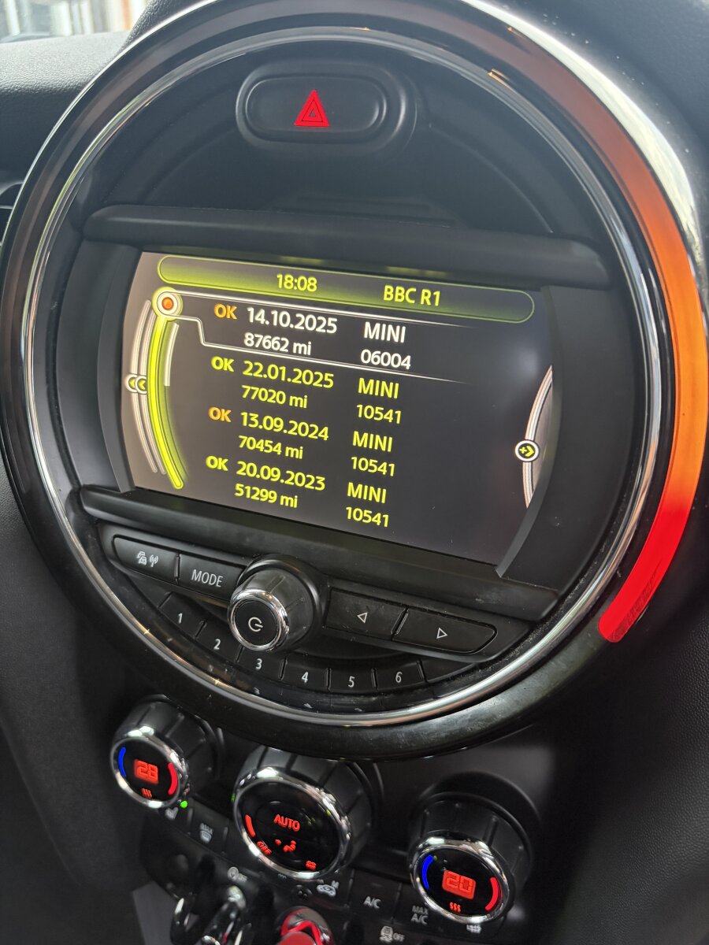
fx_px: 710
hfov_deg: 53.1
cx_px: 354
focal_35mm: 26
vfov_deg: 67.3
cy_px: 472
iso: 500
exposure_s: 1/40
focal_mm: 5.96
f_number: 1.6
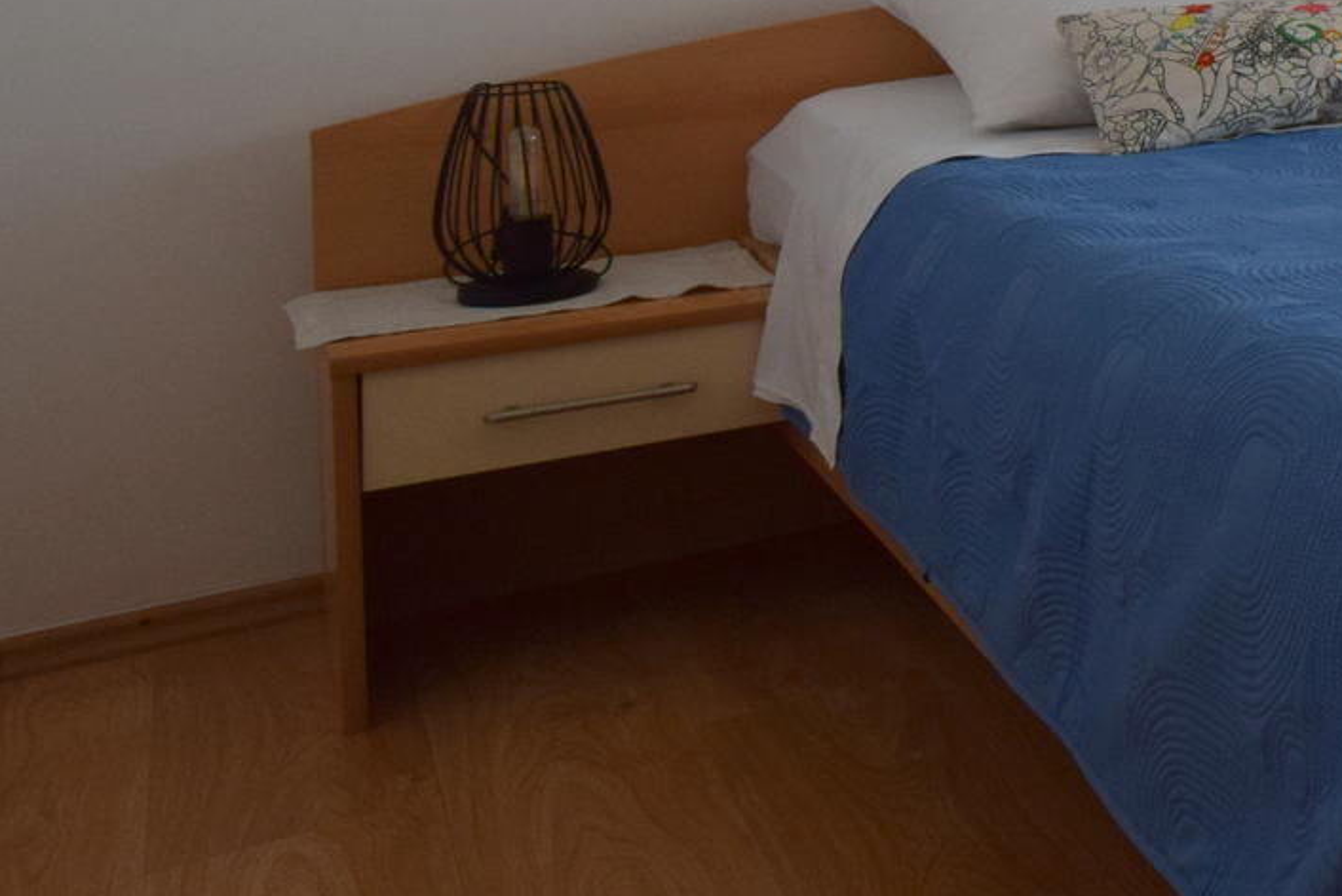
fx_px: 1901
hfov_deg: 25.0
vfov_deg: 24.0
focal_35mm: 51
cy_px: -196
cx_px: 2188
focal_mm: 10
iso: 400
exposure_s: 1/250
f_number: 8
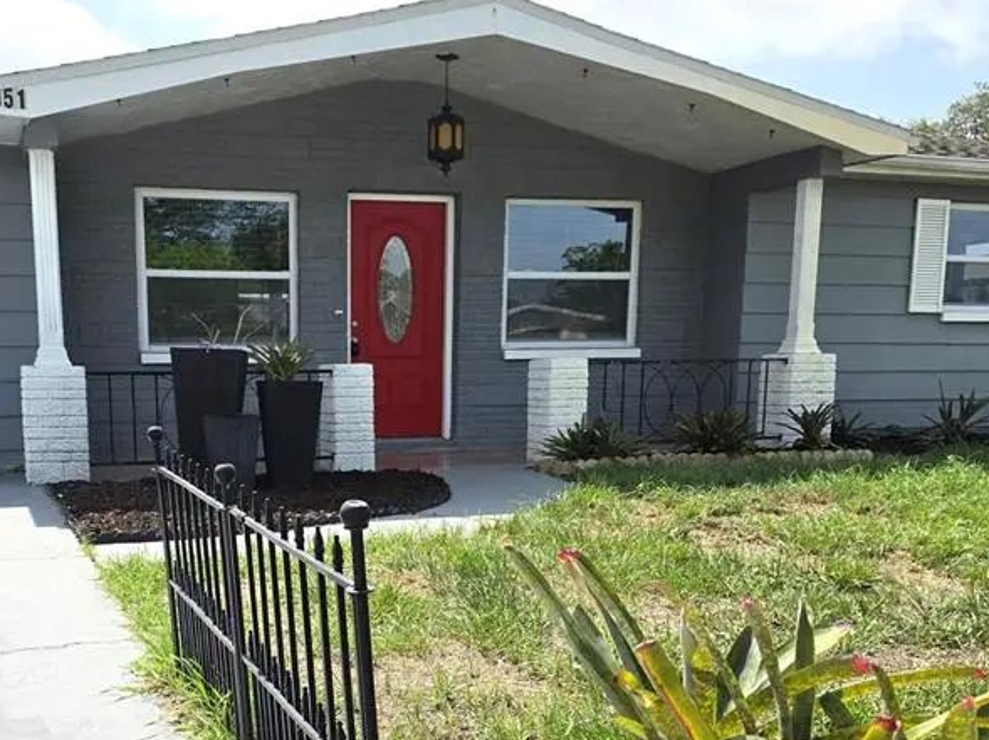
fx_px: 1142
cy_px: 588
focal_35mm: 40
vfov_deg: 34.8
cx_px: 329
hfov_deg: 46.1
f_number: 1.4
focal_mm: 6.5
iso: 40
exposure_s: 1/7939
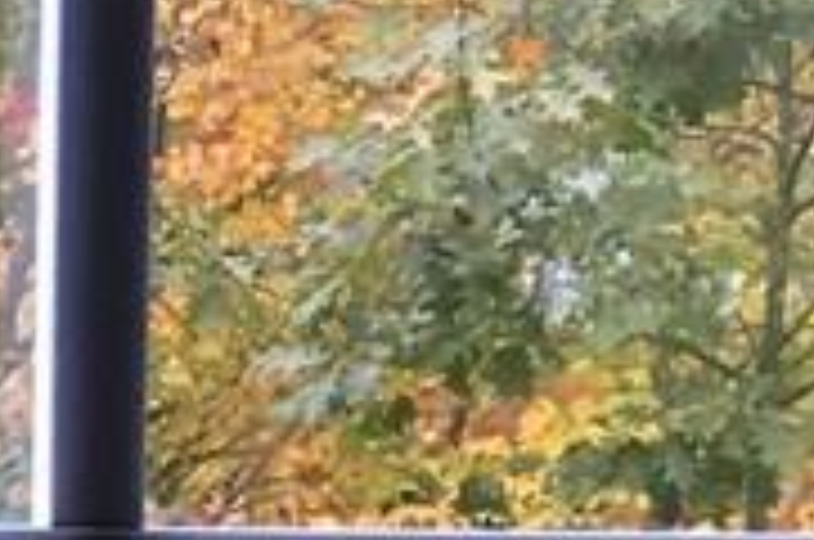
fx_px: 3860
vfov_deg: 7.5
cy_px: 1264
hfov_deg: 10.7
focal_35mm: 171
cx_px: -949
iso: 32
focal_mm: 4.15
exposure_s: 1/30
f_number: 2.2
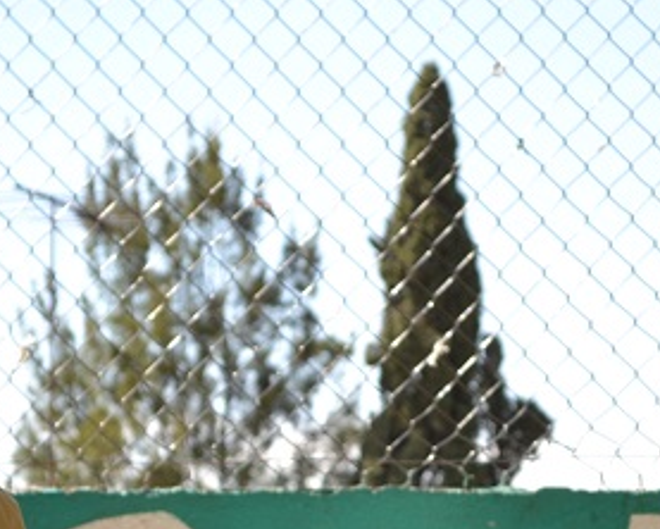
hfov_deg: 8.6
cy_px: 595
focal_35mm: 223
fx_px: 4366
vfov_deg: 6.9
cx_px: 348
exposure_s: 1/160
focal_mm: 55
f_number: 5.6
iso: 100
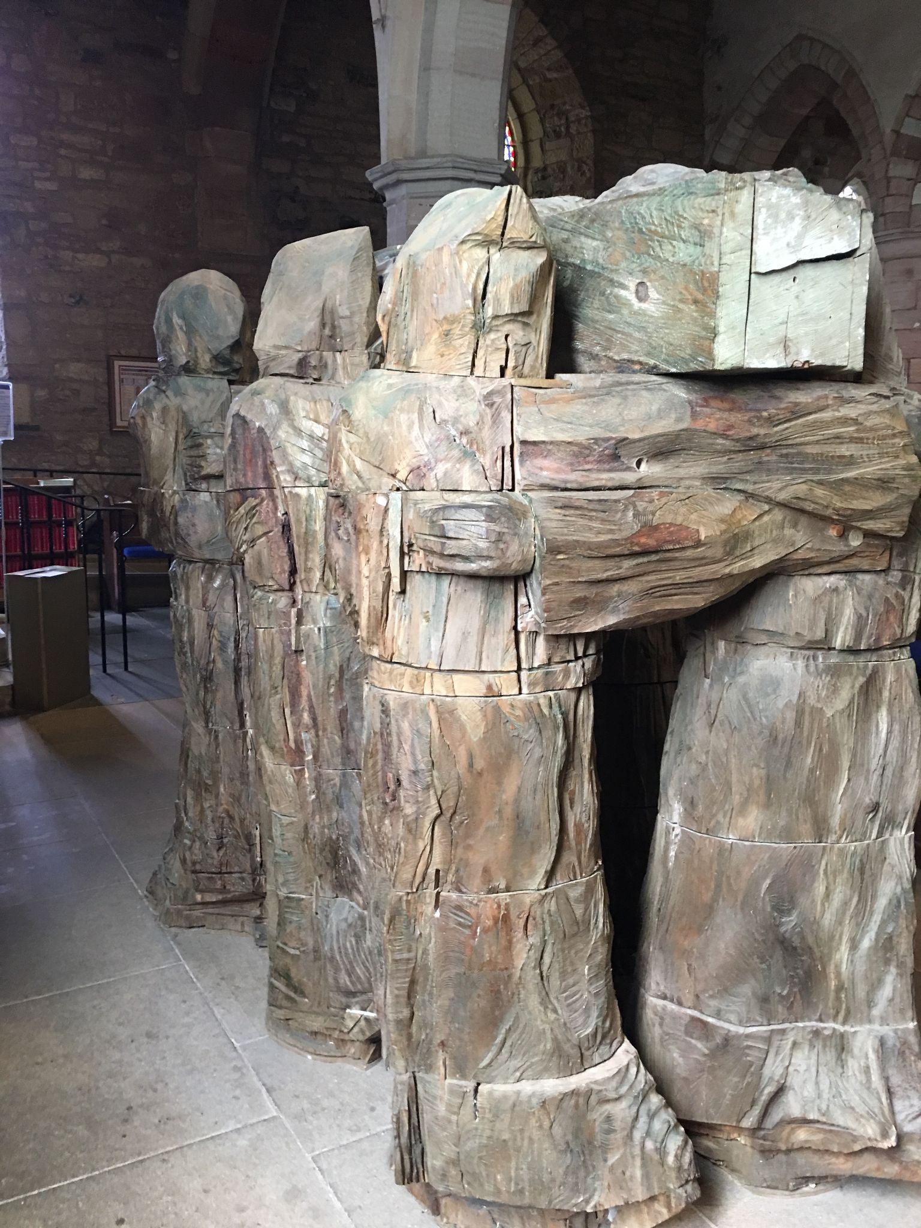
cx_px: 460
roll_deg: -1.1
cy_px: 614
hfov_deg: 48.2
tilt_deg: -9.1
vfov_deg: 61.7
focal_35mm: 29
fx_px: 1029
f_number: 2.2
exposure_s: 1/17
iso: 100
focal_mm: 4.15
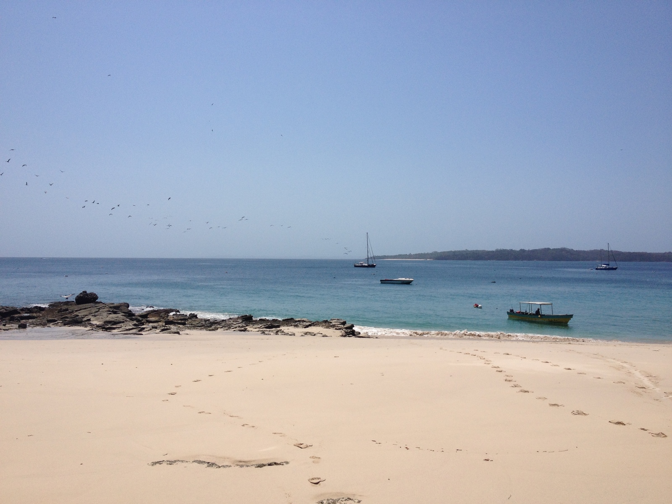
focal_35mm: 35
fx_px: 679
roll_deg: -0.5
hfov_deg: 52.6
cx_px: 336
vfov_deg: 40.7
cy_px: 252
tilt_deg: -2.2
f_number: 2.4
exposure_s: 1/5025
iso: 50
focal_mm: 4.28
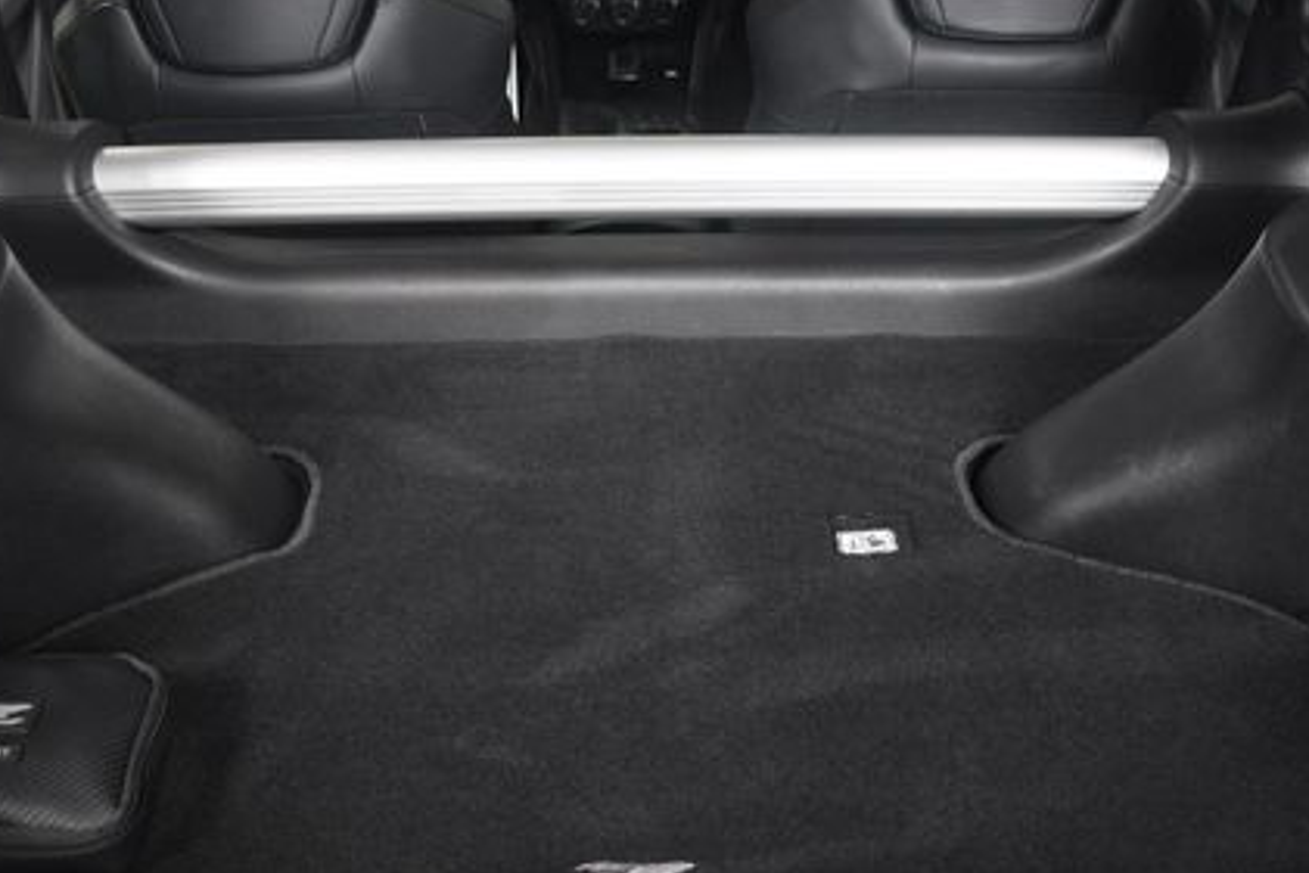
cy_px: 478
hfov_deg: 47.3
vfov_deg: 32.6
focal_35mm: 41
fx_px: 1491
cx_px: 600
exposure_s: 1/160
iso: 100
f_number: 3.5
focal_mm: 18
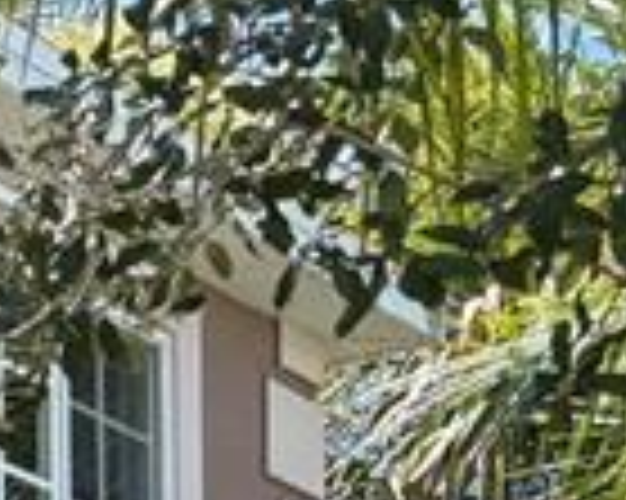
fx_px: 3462
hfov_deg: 8.4
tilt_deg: +9.1
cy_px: 986
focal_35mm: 187
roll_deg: -1.6
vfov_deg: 7.9
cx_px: -1369
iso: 64
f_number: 1.6
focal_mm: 5.96
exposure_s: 1/1155
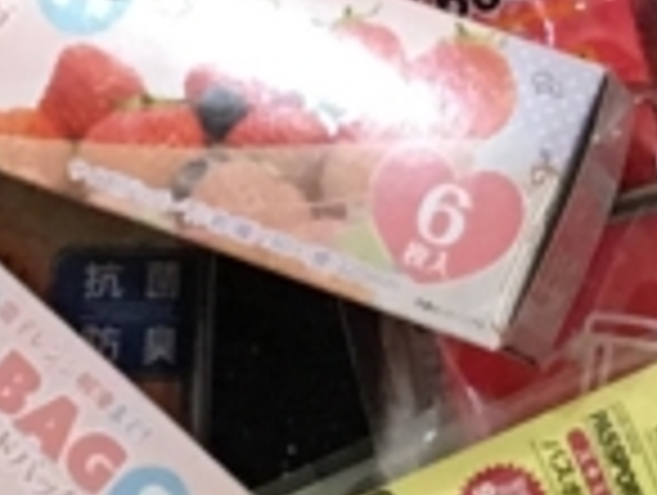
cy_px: -387
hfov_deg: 9.6
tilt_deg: -74.1
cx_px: 850
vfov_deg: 7.1
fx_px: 3859
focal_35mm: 203
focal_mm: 4.15
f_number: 2.2
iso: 200
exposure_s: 1/20
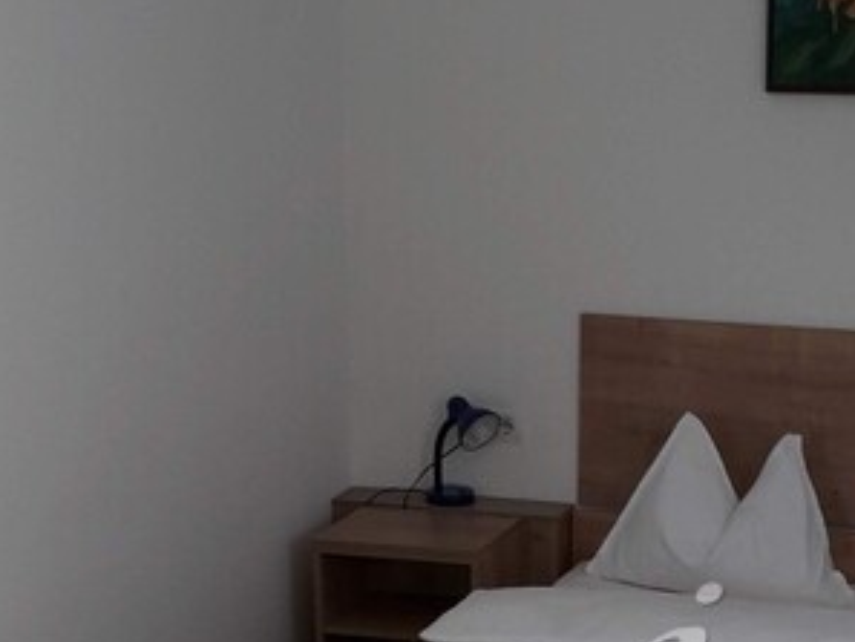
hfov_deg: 20.9
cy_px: 613
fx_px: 2298
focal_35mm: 93
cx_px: 630
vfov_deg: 15.7
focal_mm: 3.6
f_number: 1.9
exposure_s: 1/50
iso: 40
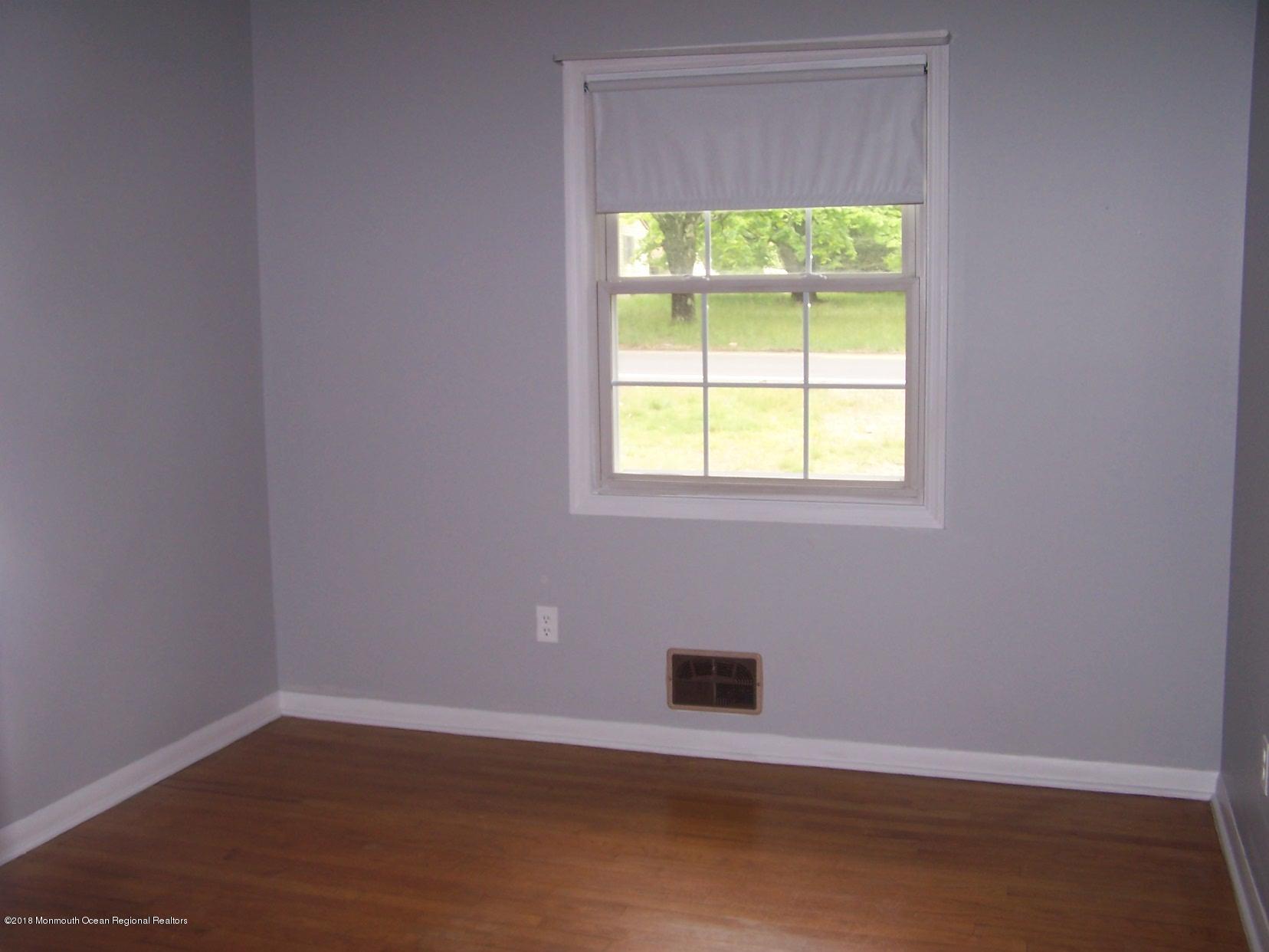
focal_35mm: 38
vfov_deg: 37.7
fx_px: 1393
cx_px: 634
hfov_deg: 49.0
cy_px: 476
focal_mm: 6.3
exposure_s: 1/60
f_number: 2.8
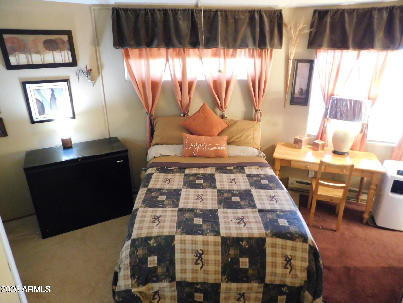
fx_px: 268
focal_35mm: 23
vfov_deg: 58.9
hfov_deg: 73.9
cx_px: 202
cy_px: 152
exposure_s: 1/15
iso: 1400
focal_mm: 4
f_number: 3
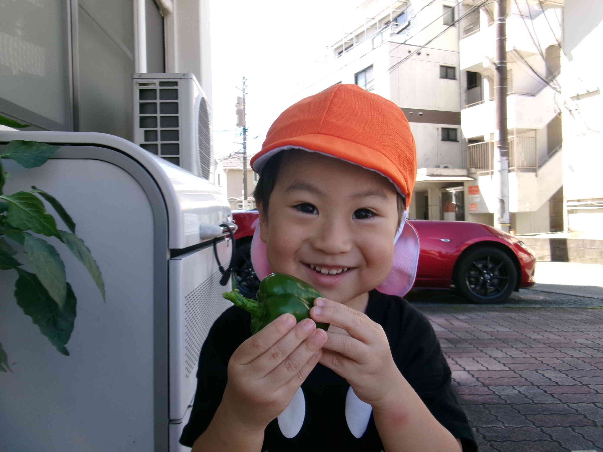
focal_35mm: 28
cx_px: 302
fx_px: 488
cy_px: 226
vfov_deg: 49.7
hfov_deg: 63.4
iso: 100
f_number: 3.9
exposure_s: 1/120
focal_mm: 5.1
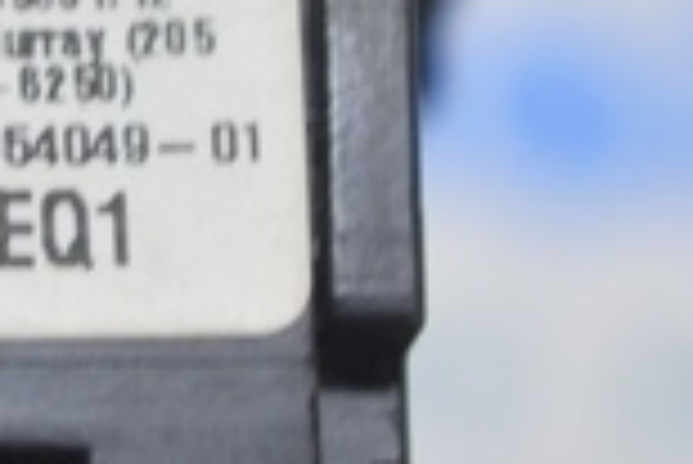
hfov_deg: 6.0
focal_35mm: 342
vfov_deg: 4.0
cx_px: -320
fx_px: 6591
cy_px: -97
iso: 400
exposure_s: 1/20
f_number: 5.6
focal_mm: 55
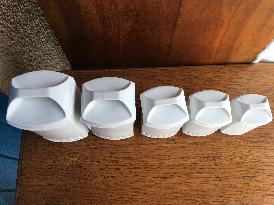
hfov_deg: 61.7
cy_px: 102
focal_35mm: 29
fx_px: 230
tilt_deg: -71.2
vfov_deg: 48.2
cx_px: 137
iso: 40
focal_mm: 4.15
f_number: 2.2
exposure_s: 1/100
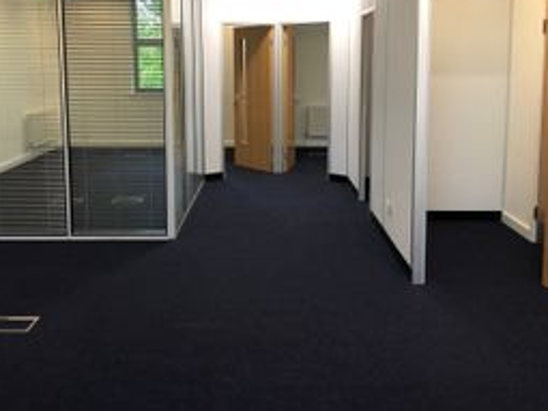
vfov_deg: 32.7
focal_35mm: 44
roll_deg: +1.1
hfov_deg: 42.9
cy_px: 153
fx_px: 696
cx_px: 249
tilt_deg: -8.1
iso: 40
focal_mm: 3.99
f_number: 1.8
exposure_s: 1/20
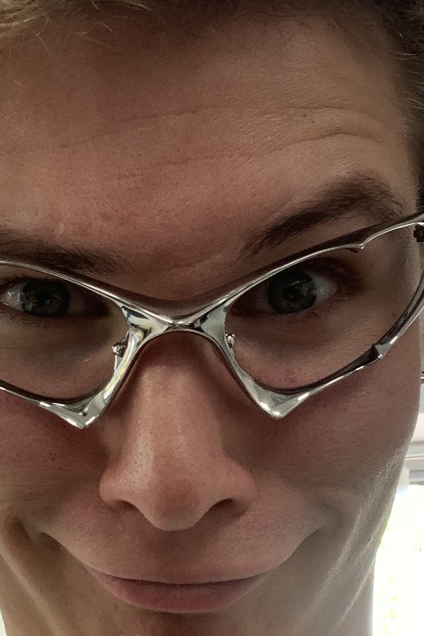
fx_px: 1184
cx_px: 170
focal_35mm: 67
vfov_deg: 30.0
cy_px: 394
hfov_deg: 20.3
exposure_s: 1/50
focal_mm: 2.87
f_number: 2.2
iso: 100
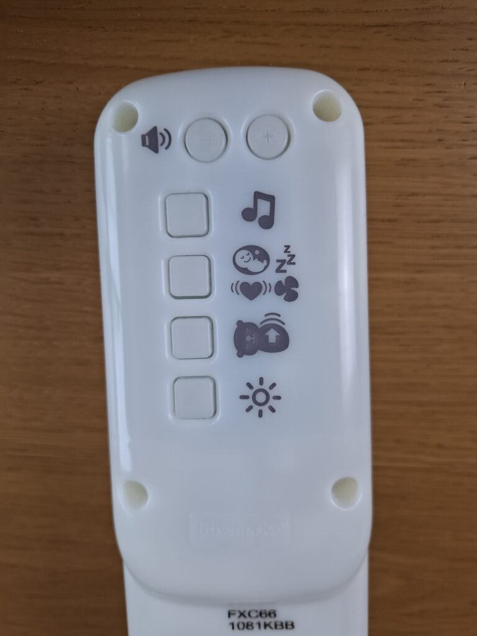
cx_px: 238
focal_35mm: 23
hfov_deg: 58.9
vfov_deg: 73.9
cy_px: 318
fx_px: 423
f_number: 1.8
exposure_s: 1/120
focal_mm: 5.54
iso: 100
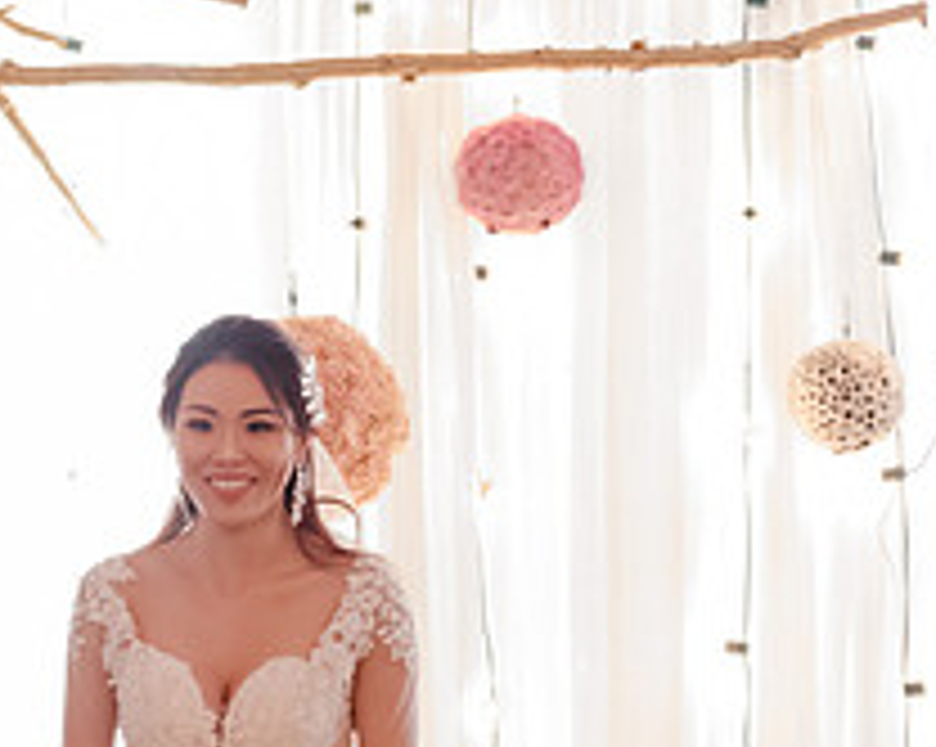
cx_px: 115
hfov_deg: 9.4
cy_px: 471
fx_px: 5646
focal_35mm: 204
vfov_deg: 7.6
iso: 4000
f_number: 2.8
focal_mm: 70
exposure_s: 1/100
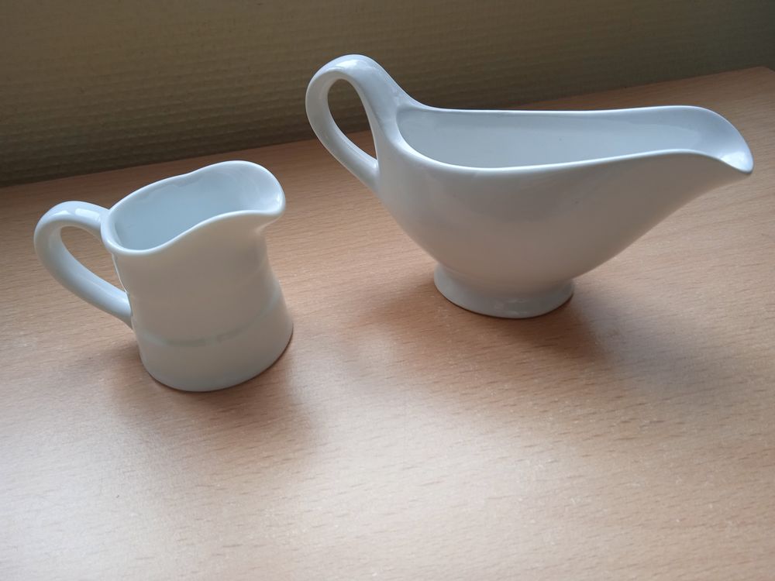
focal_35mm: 28
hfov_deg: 63.4
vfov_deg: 49.7
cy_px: 290
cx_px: 388
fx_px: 627
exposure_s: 1/50
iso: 170
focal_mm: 3.43
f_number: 2.2
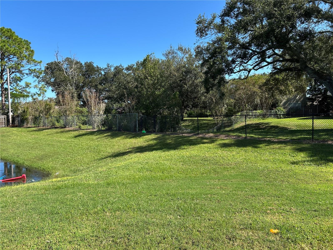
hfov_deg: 67.3
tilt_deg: -2.8
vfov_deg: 53.1
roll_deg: +1.2
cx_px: 166
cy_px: 125
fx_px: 250
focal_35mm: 26
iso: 50
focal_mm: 5.7
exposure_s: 1/2045
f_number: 1.5
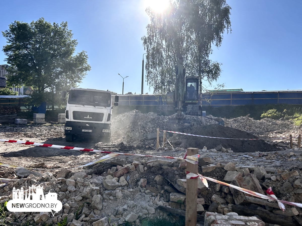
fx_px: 227
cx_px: 151
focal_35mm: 26
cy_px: 113
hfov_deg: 67.3
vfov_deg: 53.1
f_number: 1.5
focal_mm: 5.7
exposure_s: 1/5587
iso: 50
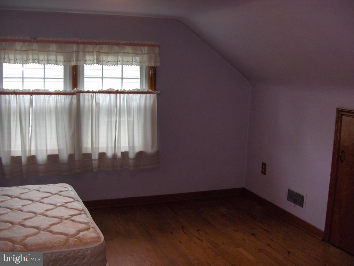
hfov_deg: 47.8
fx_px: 399
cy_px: 133
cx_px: 177
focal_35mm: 39
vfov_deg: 36.9
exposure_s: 1/60
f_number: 2.8
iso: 100
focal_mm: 8
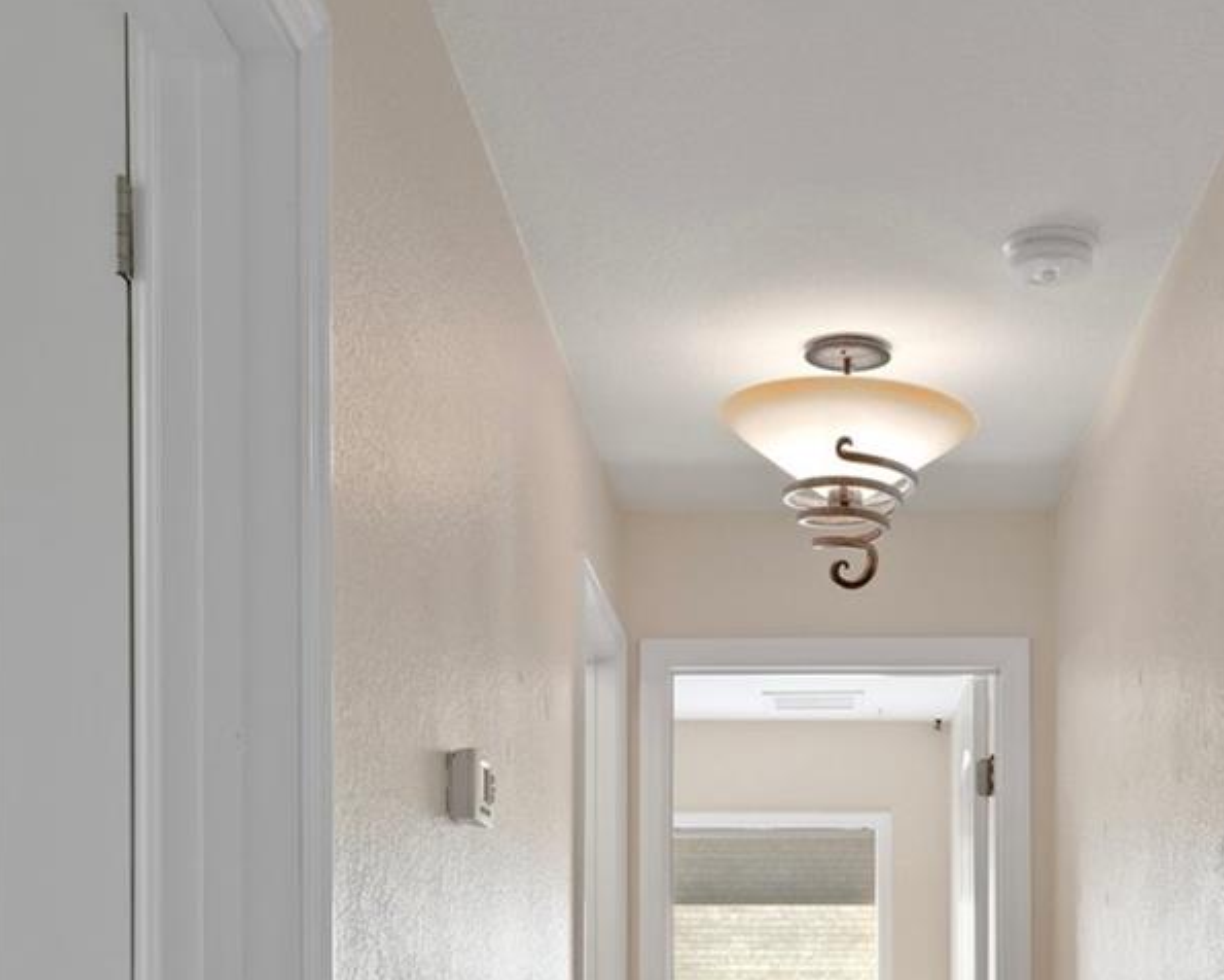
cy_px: 1027
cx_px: 796
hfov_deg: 35.1
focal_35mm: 53
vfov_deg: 26.7
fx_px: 1920
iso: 320
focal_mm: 14
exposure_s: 1/1.67
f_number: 8
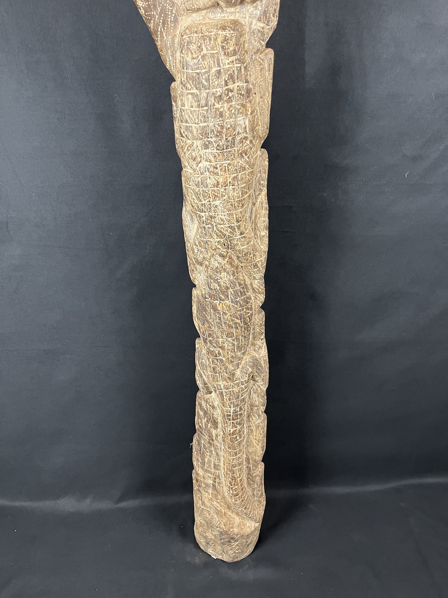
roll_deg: -1.0
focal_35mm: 26
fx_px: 449
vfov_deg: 67.3
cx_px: 224
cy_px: 299
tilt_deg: -29.5
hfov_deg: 53.1
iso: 250
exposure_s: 1/50
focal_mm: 5.1
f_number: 1.6
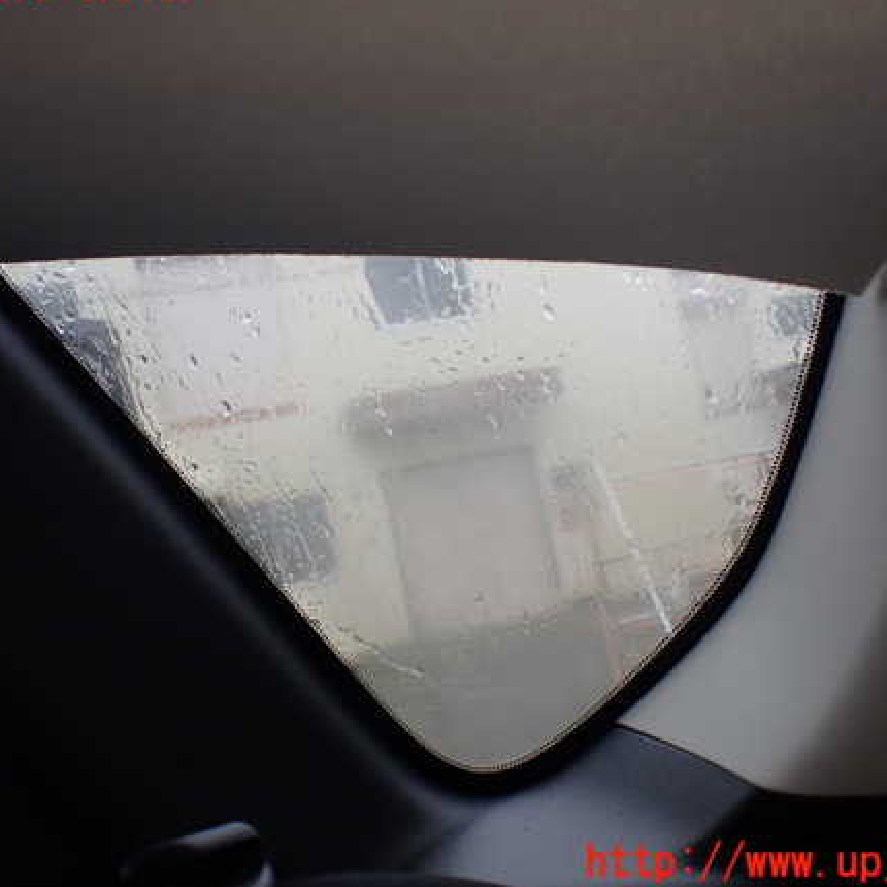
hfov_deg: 44.9
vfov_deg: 44.9
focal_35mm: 37
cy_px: 425
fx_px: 1073
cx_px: 433
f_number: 2.3
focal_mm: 5.4
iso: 125
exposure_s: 1/125
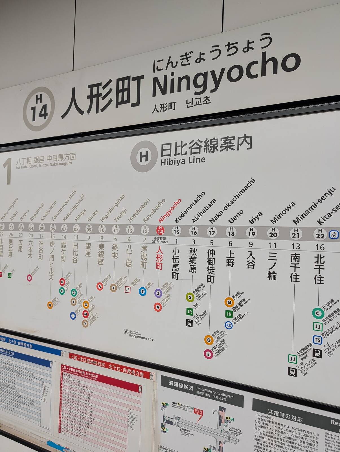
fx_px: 313
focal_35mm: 24
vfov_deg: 71.5
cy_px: 226
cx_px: 170
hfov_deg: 56.9
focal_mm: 6.9
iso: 84
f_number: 1.68
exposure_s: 1/38.1
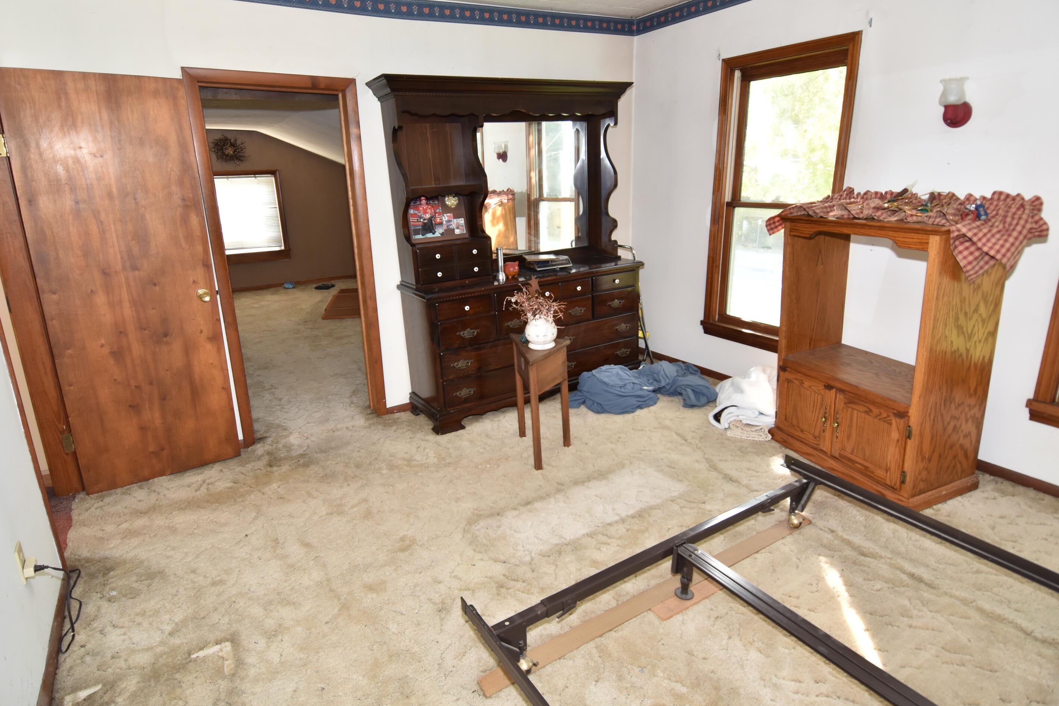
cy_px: 337
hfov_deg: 86.9
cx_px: 515
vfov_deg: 64.5
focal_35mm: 19
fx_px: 559
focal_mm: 12
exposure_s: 1/60
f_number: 5
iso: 320
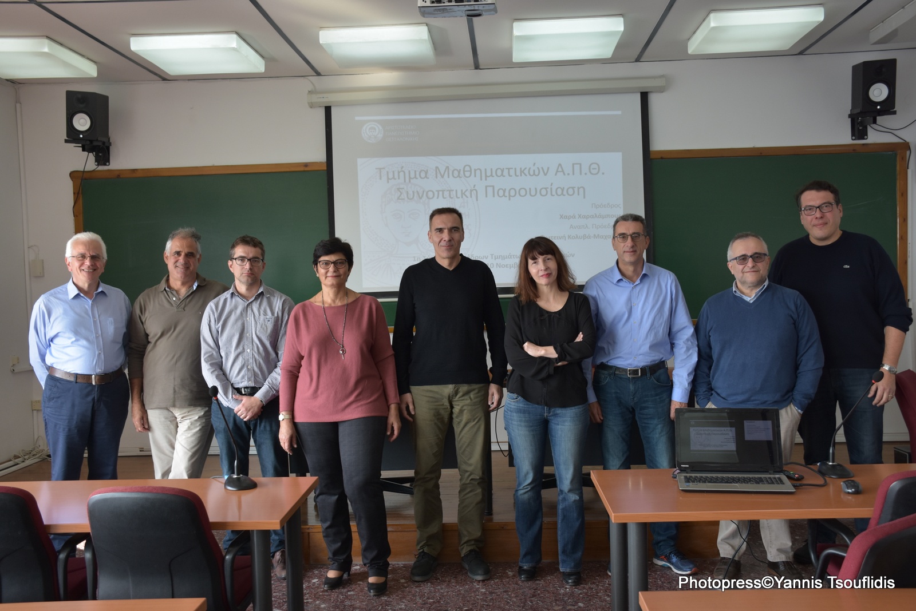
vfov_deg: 38.4
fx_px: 878
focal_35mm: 34
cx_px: 458
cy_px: 306
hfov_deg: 55.1
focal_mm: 23
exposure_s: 1/100
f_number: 5
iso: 400
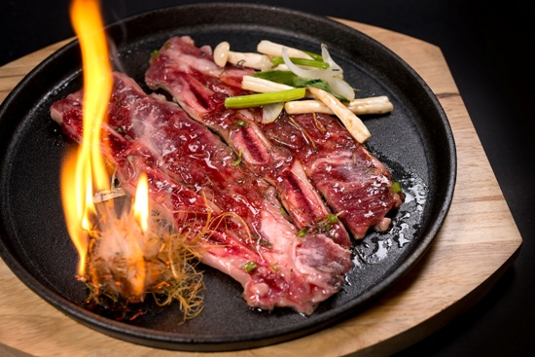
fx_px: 743
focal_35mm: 50
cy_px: 178
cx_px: 268
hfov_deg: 39.6
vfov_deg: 27.0
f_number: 6.3
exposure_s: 1/160
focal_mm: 50
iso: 400
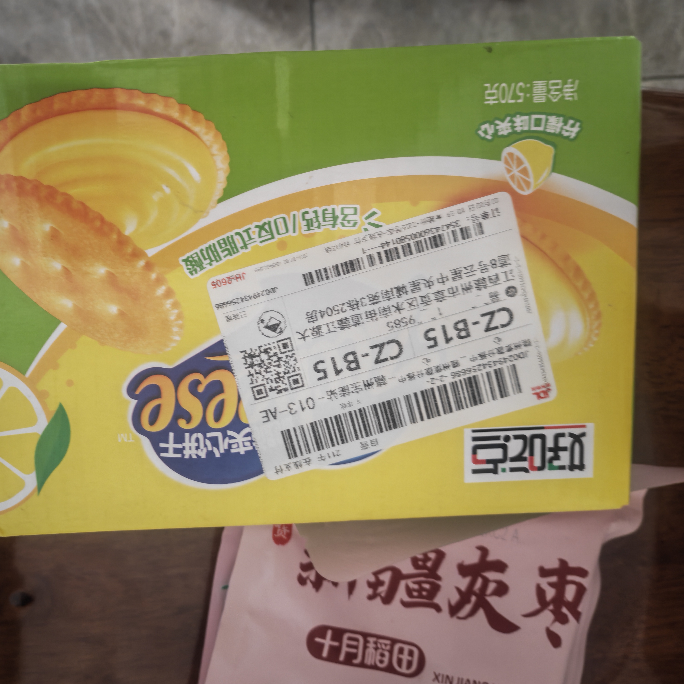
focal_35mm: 29
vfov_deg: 55.6
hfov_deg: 54.9
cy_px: 341
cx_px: 251
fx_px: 648
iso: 1250
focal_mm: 5.52
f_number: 1.9
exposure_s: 1/20
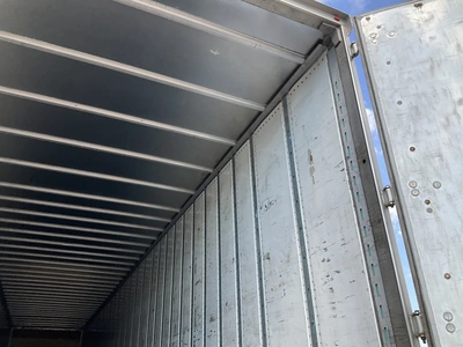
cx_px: 232
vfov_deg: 48.2
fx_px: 388
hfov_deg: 61.7
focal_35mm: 29
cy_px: 174
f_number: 1.8
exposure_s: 1/397
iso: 25
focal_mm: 3
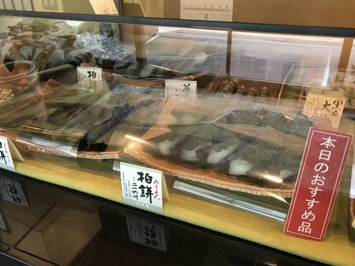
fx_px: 359
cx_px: 151
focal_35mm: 35
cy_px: 143
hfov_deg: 52.4
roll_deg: +5.4
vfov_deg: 40.7
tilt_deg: -32.8
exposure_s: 1/24
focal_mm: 3.99
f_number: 1.8
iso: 40
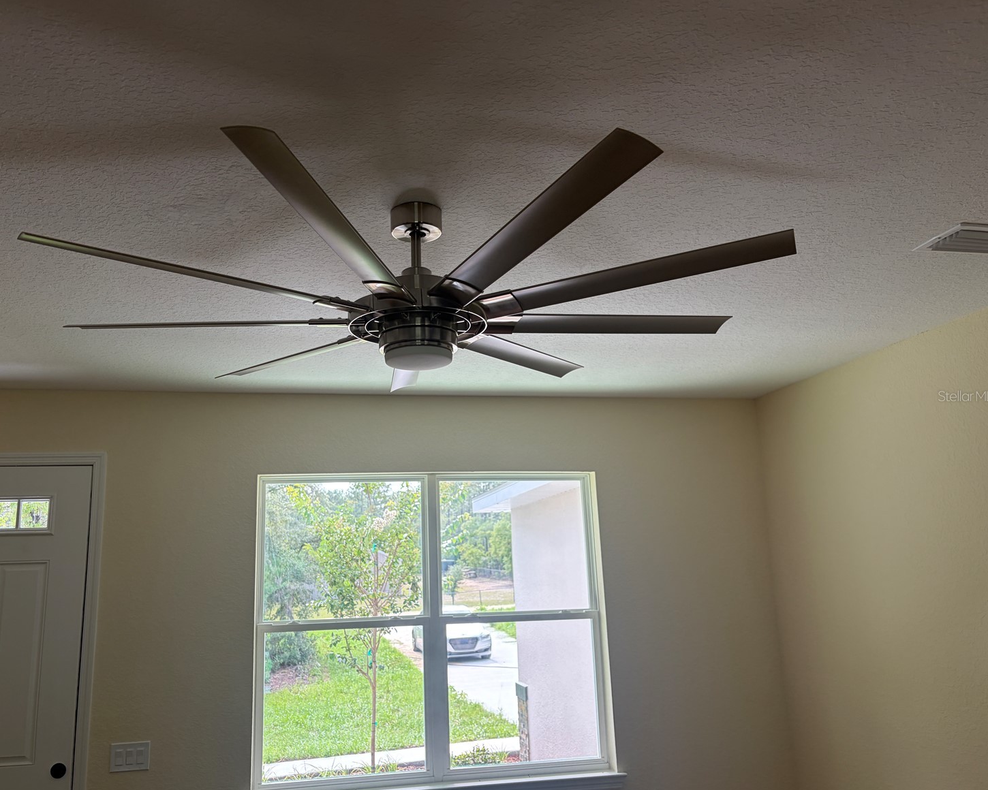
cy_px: 396
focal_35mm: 28
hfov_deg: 62.1
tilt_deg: +13.2
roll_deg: +0.8
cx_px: 457
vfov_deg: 51.5
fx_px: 819
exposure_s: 1/121
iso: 40
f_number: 1.6
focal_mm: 5.96
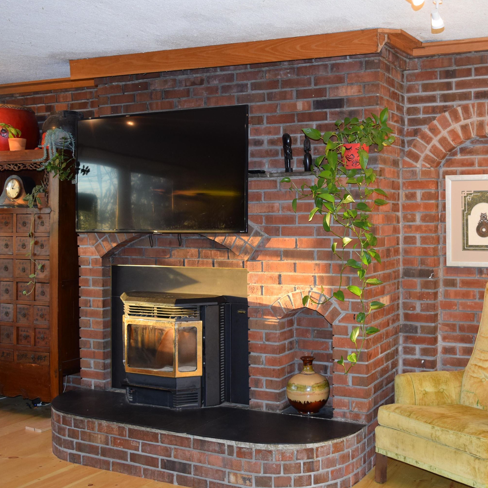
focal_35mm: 47
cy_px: 248
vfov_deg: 36.1
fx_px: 750
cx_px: 296
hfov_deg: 35.9
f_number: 5
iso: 800
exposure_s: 1/100
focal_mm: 24
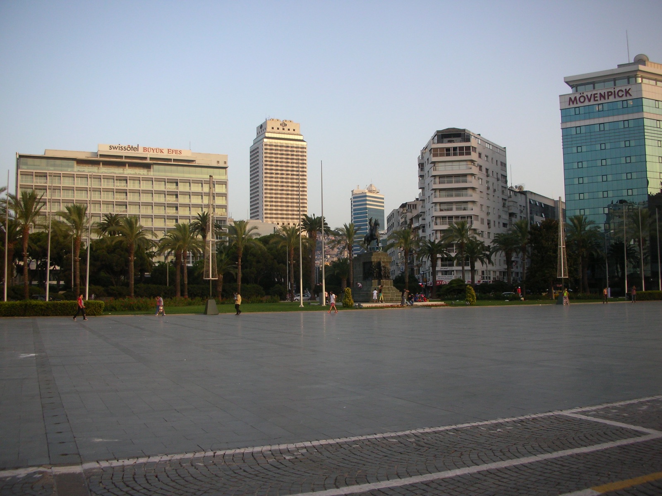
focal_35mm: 35
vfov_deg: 40.7
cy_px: 248
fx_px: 669
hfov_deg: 52.6
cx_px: 331
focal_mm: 5.8
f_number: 3
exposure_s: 1/163
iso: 50
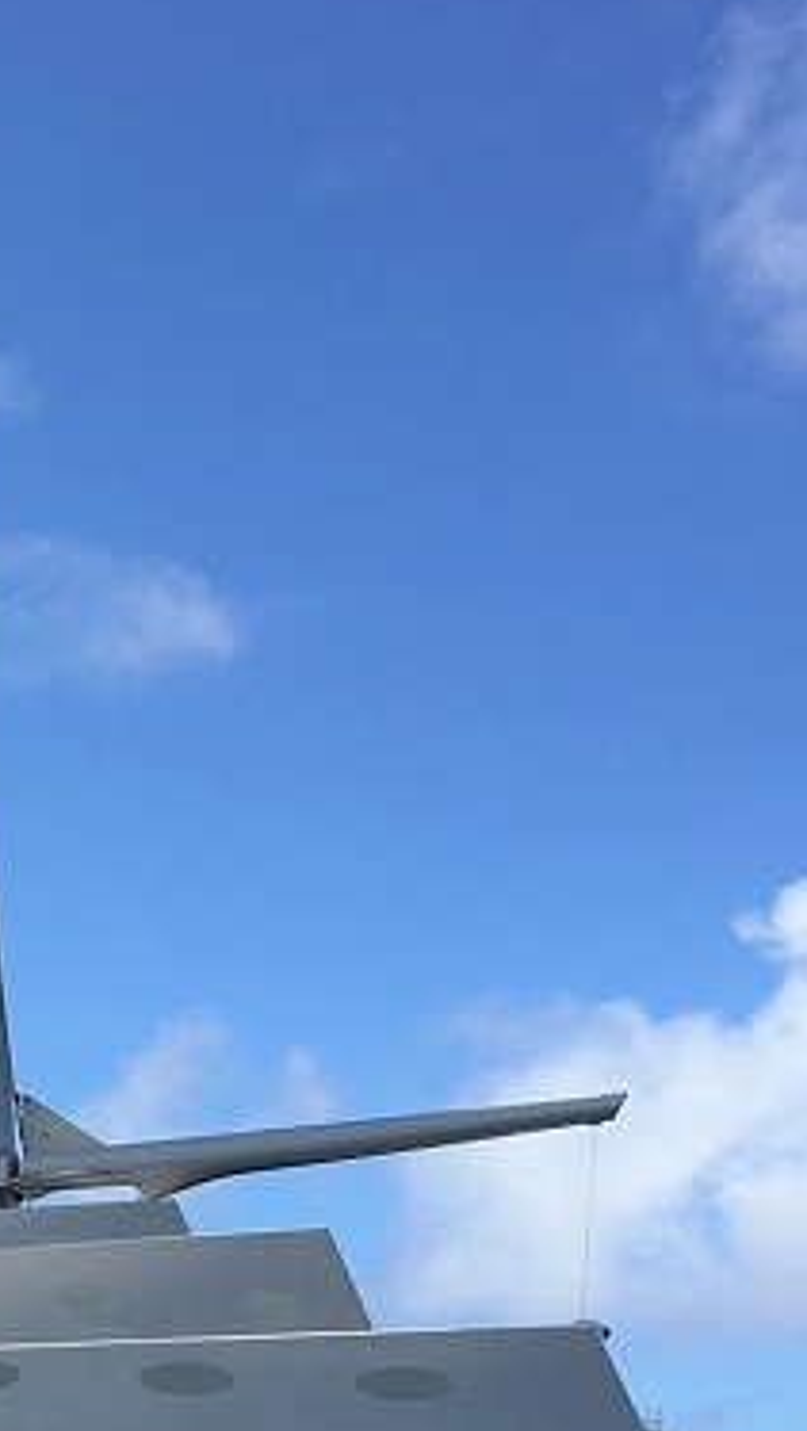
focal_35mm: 90
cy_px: 983
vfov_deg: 23.5
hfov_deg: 12.9
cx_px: -329
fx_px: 3416
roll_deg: -0.9
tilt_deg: +9.2
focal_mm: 4.15
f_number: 2.2
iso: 25
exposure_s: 1/2481
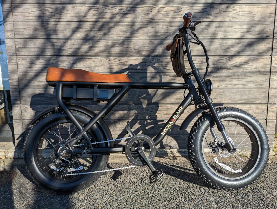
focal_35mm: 24
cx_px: 138
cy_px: 104
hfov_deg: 71.5
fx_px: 192
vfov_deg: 56.9
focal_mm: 6.81
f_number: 1.85
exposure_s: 1/1019
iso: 38
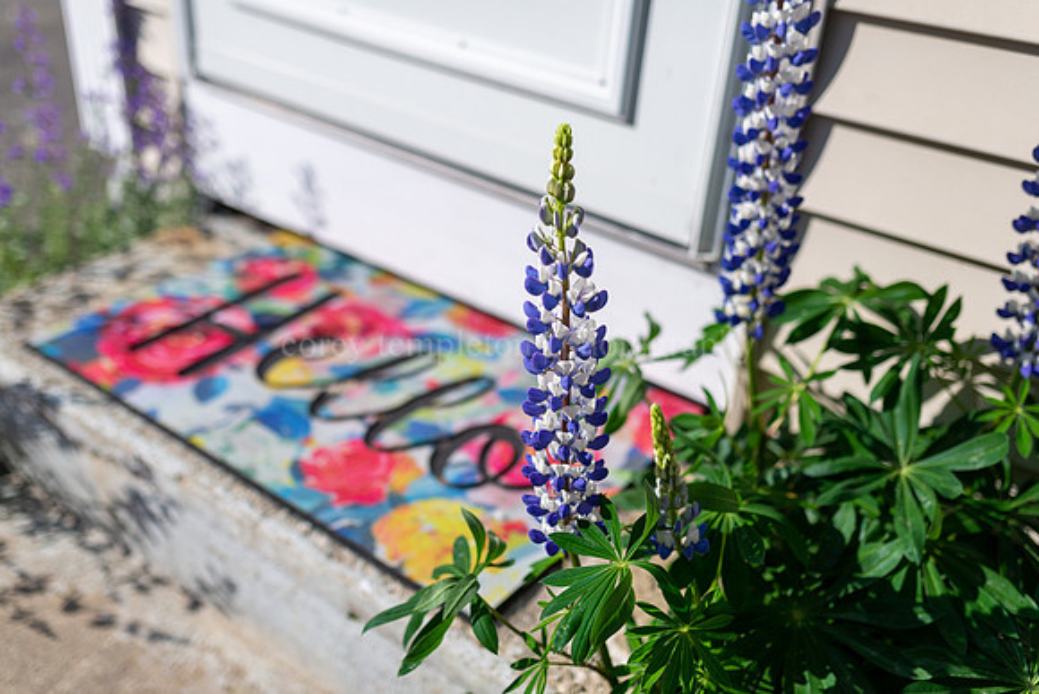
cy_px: 347
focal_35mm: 35
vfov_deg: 37.9
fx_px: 1010
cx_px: 520
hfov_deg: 54.4
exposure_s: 1/4000
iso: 100
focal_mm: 35
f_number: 2
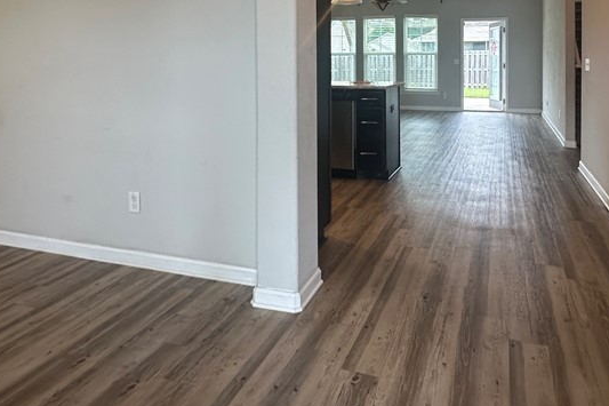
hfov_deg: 65.1
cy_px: 64
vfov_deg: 43.5
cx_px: 351
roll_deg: +0.4
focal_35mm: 28
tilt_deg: +1.1
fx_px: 473
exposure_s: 1/60
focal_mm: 2.22
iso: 160
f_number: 2.2
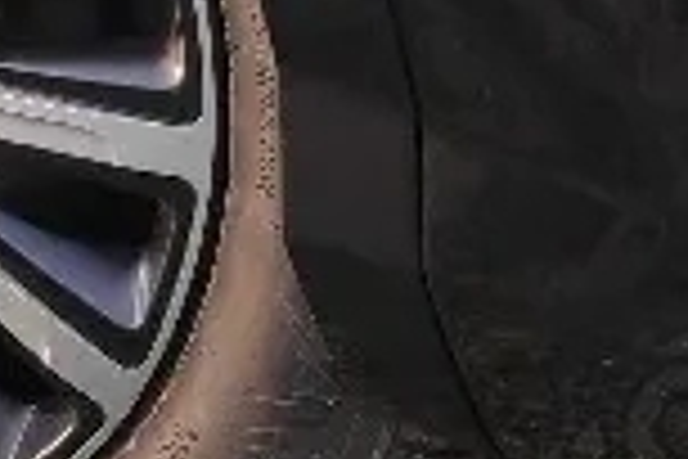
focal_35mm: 136
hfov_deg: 15.0
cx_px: 562
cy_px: -418
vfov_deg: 9.5
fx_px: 2599
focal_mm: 3.94
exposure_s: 1/100
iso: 102
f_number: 1.9
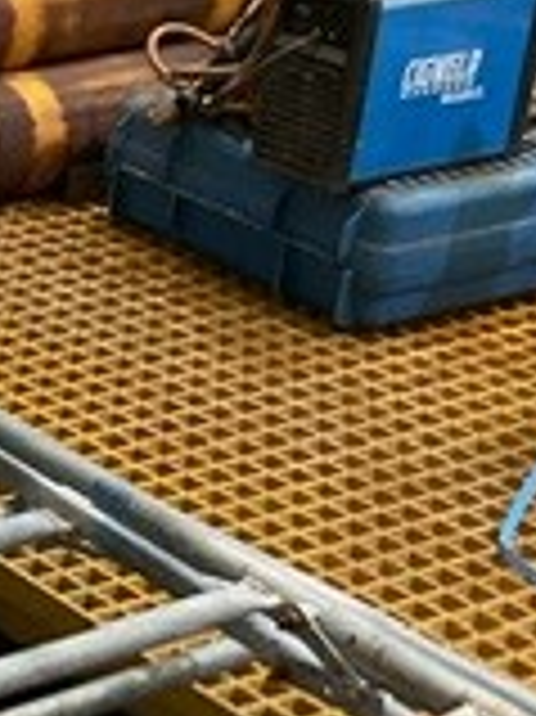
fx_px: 2419
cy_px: 626
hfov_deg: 11.3
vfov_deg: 16.6
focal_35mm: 117
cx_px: -590
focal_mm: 3
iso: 160
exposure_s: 1/60
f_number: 1.8
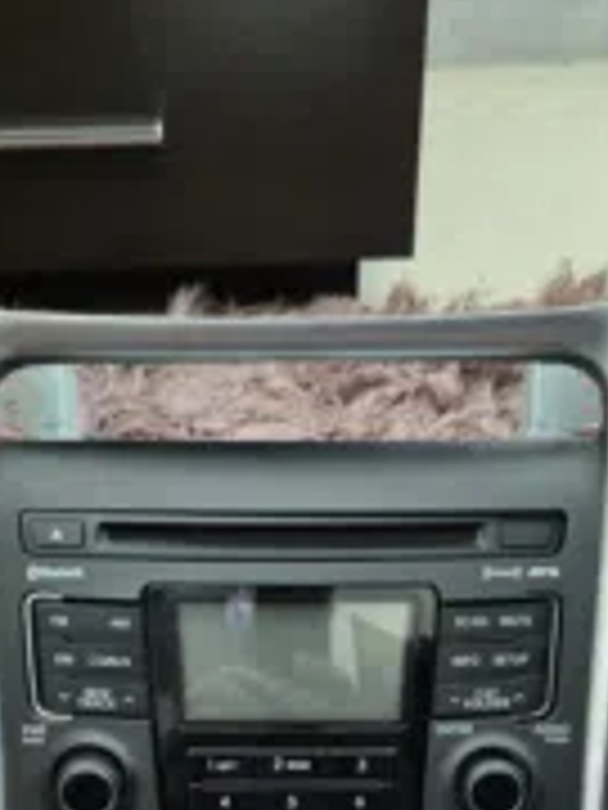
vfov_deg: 36.0
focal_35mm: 51
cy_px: 666
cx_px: 320
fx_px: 1194
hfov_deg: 28.6
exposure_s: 1/100
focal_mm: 6.3
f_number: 1.7
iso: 320
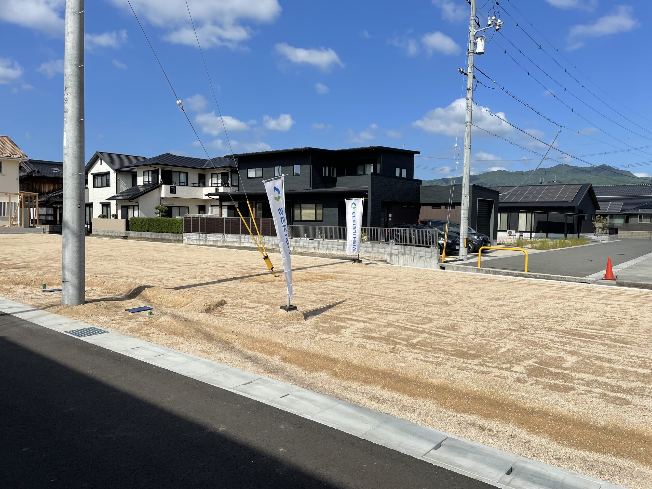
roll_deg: -0.5
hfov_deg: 67.3
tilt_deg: -1.5
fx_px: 490
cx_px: 326
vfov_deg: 53.1
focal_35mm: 26
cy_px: 244
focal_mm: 4.2
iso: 32
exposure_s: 1/5814
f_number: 1.6
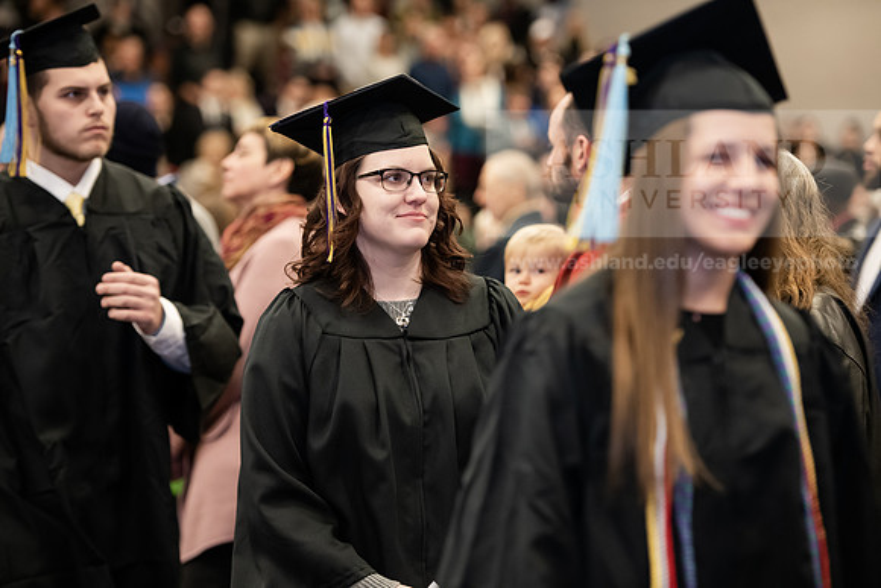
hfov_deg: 16.8
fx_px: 2986
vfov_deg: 11.2
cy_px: 294
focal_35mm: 122
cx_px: 440
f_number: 3.2
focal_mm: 122
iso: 2000
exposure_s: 1/200
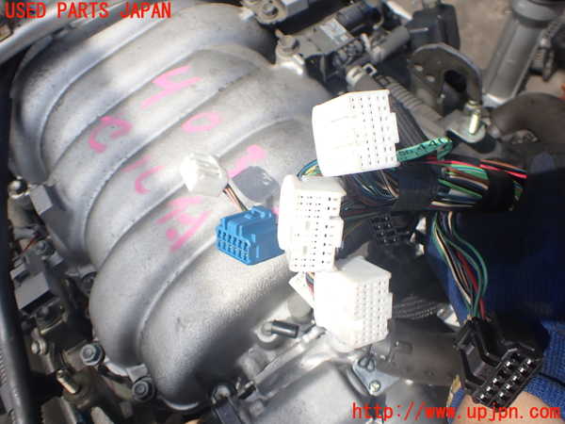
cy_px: 212
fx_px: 490
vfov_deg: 46.8
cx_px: 282
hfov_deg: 60.0
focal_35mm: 30
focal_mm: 5.4
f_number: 3.2
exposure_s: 1/640
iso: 100
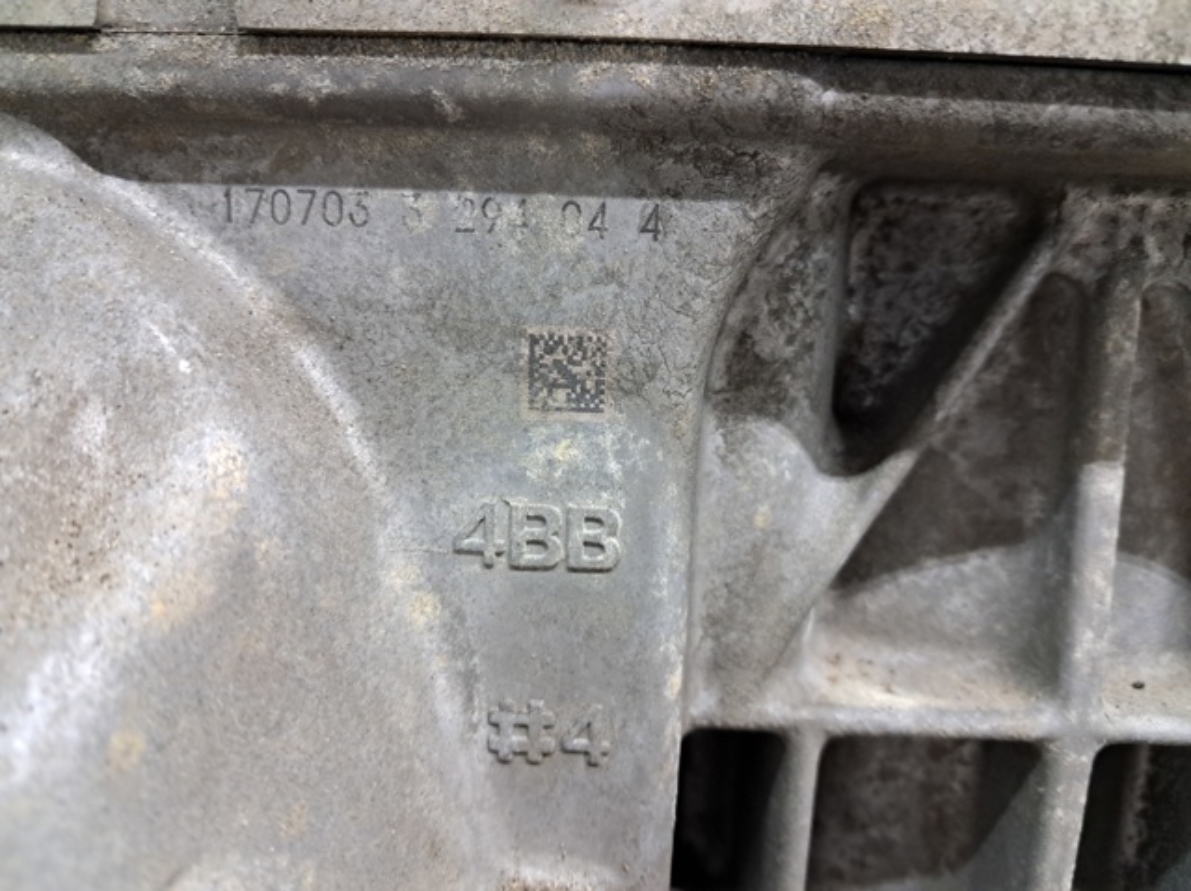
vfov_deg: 51.3
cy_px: 446
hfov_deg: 65.4
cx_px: 596
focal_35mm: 27
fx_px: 928
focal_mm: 4
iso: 500
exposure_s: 1/60
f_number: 1.8
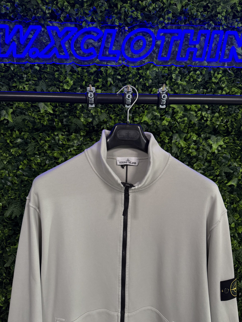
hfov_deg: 56.8
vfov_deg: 71.6
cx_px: 121
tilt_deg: -2.5
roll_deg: -1.6
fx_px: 224
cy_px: 161
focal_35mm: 24
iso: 200
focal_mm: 6.76
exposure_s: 1/63
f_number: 1.78
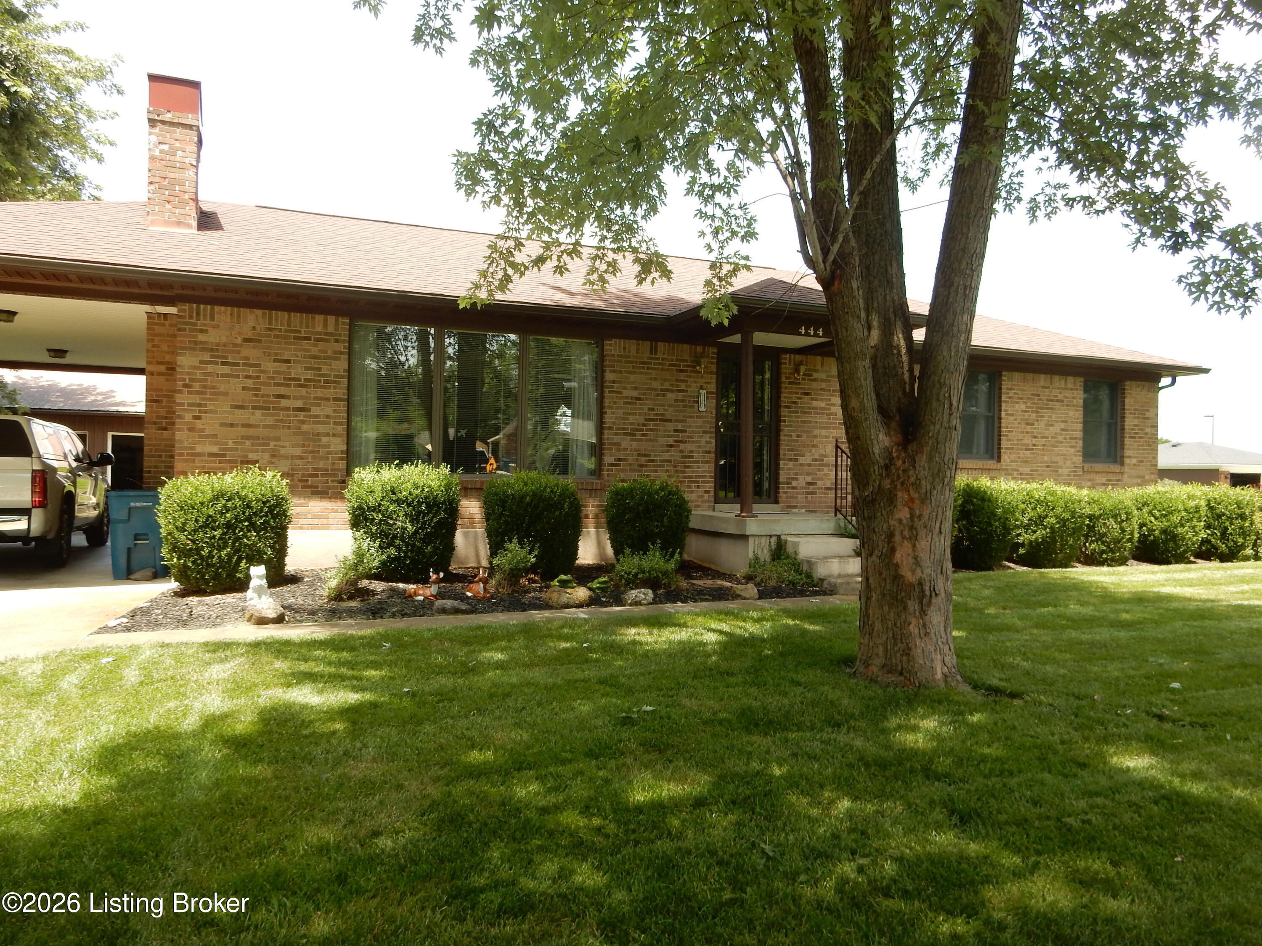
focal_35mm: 25
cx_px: 631
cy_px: 473
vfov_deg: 54.9
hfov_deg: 69.4
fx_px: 911
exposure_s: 1/250
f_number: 3.7
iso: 125
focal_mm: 4.5
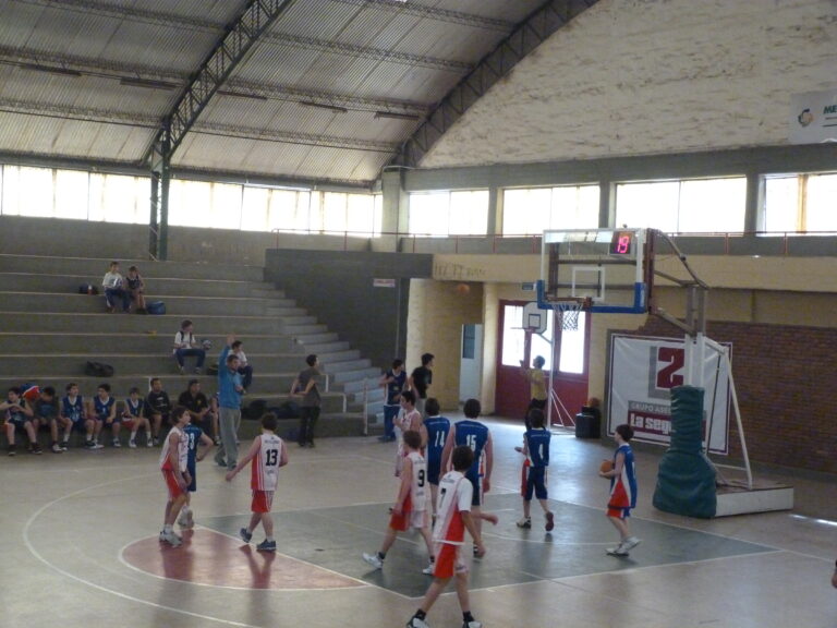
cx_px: 418
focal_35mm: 57
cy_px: 314
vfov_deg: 25.7
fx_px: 1378
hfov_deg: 33.8
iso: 800
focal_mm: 10.2
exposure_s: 1/50
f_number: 3.2
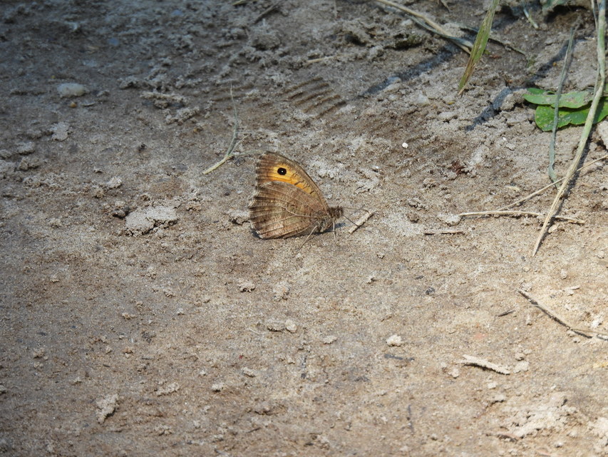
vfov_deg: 1.8
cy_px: 228
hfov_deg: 2.3
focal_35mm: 850
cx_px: 304
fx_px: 14932
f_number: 5.6
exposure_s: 1/125
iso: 100
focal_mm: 152
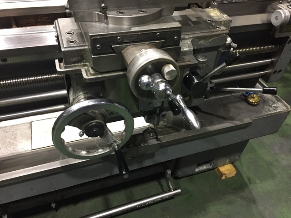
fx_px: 244
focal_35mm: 29
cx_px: 146
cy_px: 109
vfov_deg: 48.2
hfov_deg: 61.7
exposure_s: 1/30
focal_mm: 4.15
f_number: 2.2
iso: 200
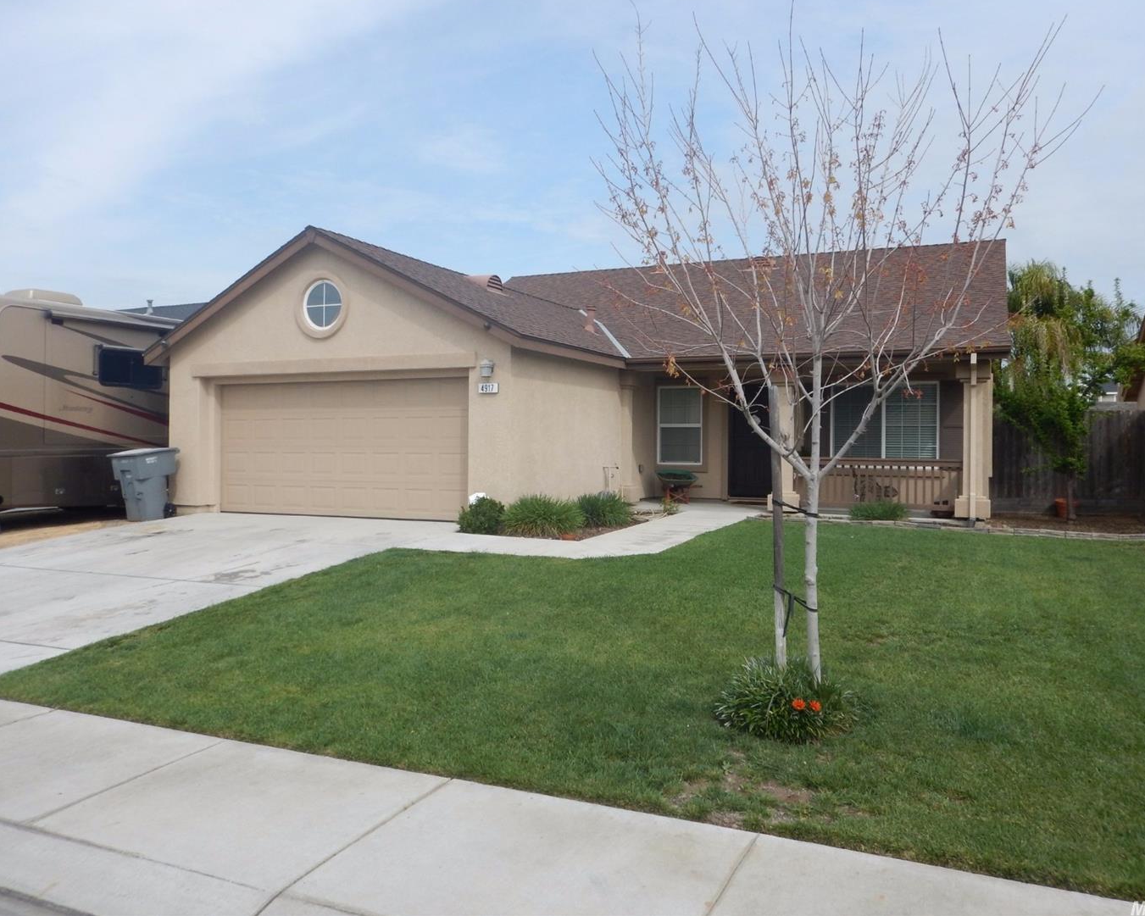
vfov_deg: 54.9
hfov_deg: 66.0
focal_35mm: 26
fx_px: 881
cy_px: 441
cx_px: 580
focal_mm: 4.3
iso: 125
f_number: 4.1
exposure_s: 1/800
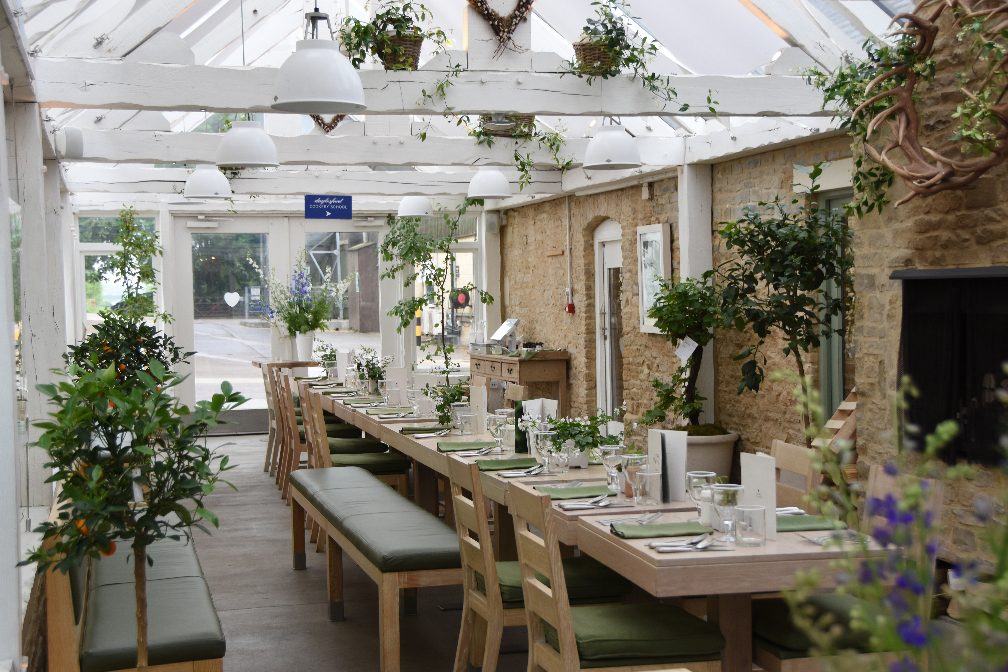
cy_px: 336
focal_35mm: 52
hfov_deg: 37.9
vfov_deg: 25.8
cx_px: 504
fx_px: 1470
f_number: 4.2
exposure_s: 1/60
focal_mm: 35
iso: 400
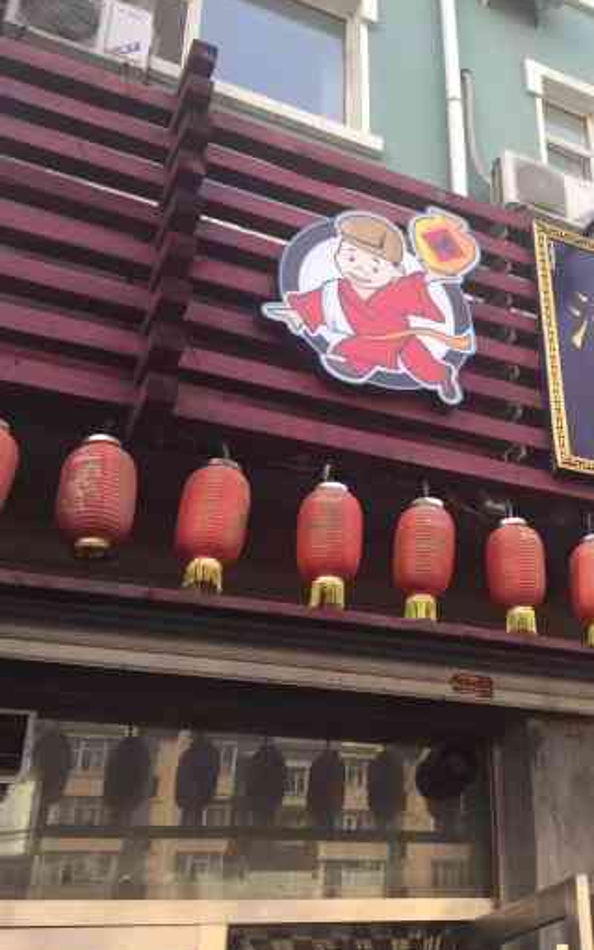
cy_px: 481
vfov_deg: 47.2
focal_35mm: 42
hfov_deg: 28.7
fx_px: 1088
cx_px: 590
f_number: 2.2
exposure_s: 1/109
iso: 32
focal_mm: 4.15
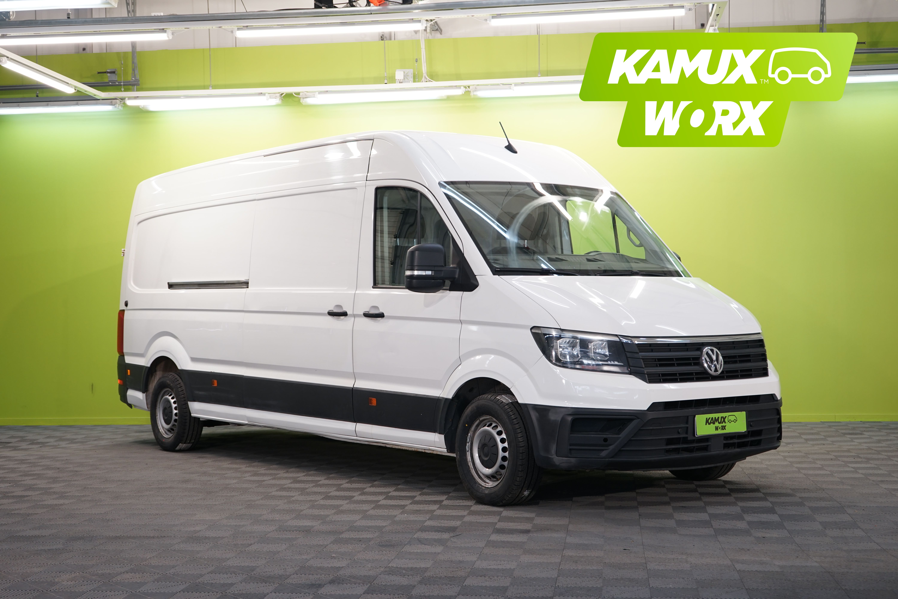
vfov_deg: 26.5
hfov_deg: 38.9
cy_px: 300
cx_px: 449
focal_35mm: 51
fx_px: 1272
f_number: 6.3
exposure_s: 1/25
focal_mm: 51
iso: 400
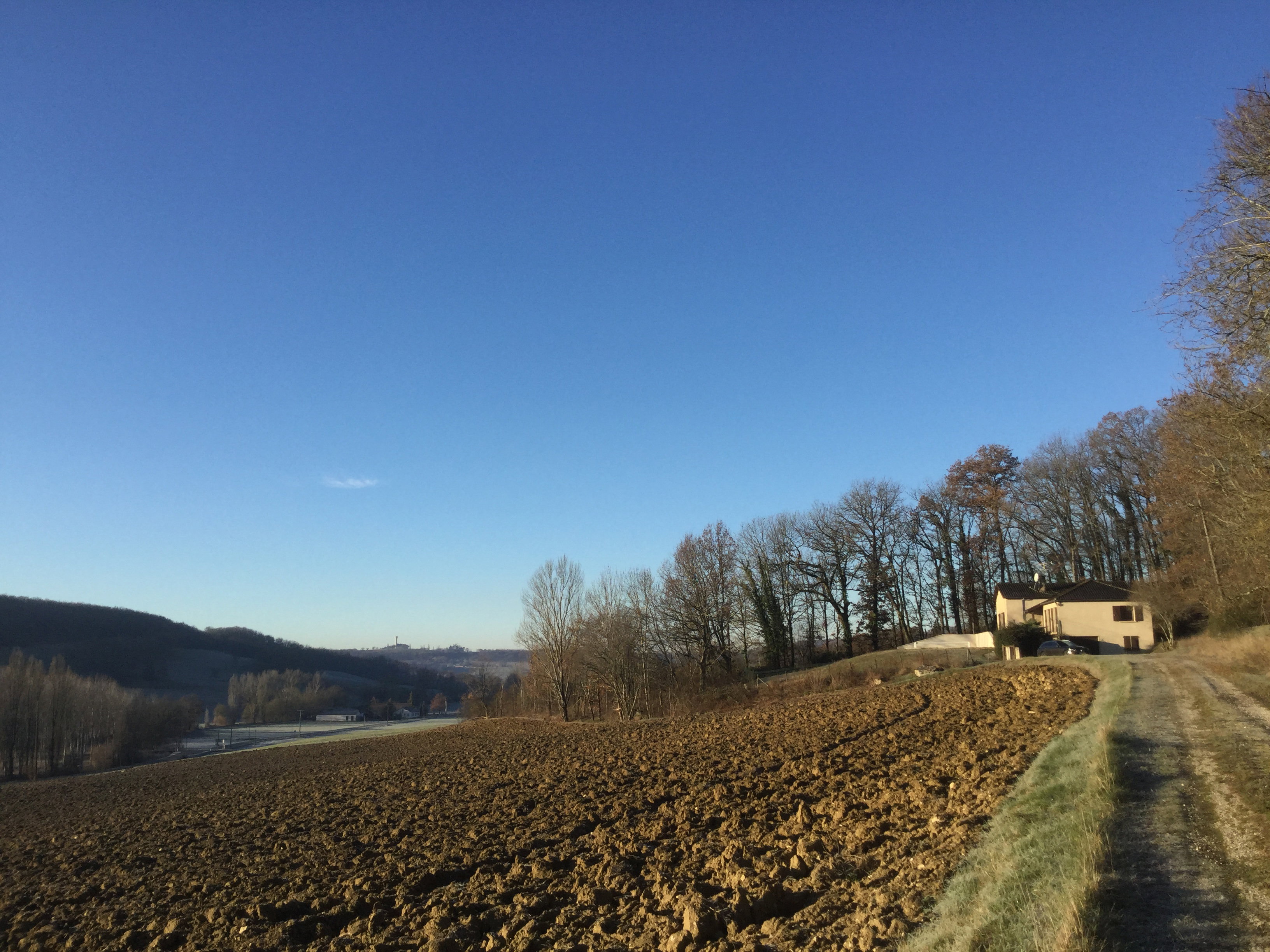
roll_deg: -0.3
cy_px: 476
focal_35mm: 31
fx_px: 1137
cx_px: 635
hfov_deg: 58.4
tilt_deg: +9.8
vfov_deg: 45.4
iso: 25
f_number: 2.4
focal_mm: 3.3
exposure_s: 1/886
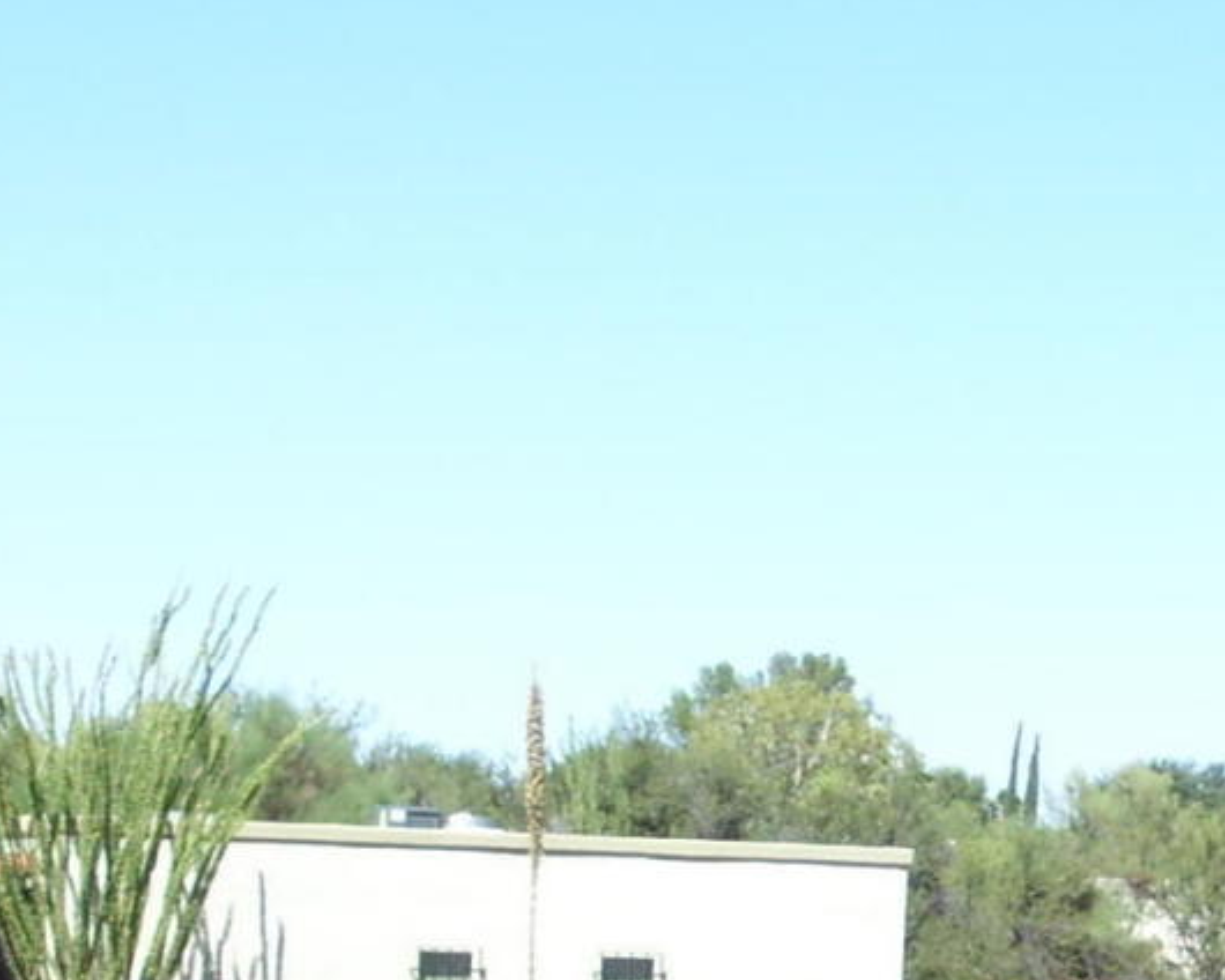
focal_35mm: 176
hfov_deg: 10.8
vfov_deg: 8.7
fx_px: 6381
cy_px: 1045
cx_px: 1365
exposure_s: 1/500
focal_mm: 11.6
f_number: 4
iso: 80
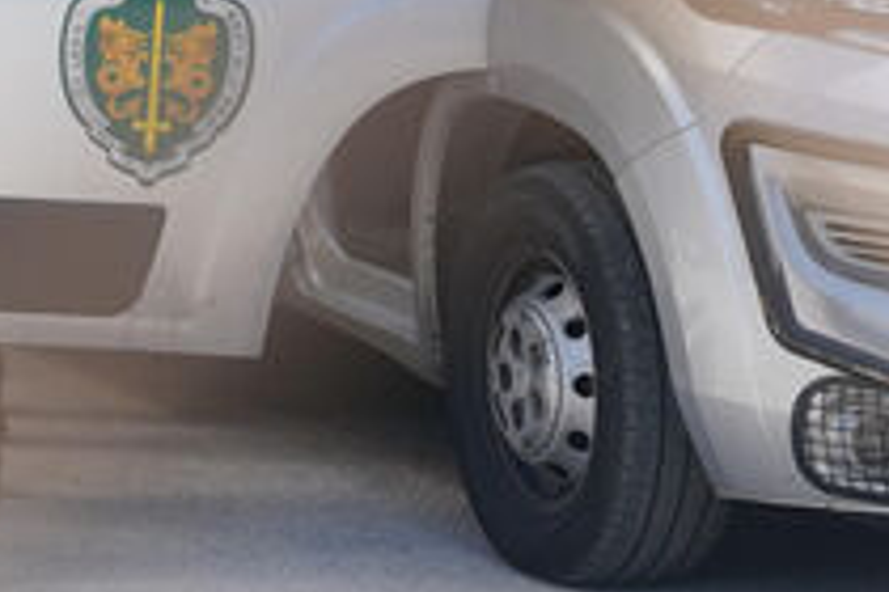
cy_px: -218
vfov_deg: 4.2
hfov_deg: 6.1
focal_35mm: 327
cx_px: -1164
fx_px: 8074
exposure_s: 1/500
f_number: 8
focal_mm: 70
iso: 640
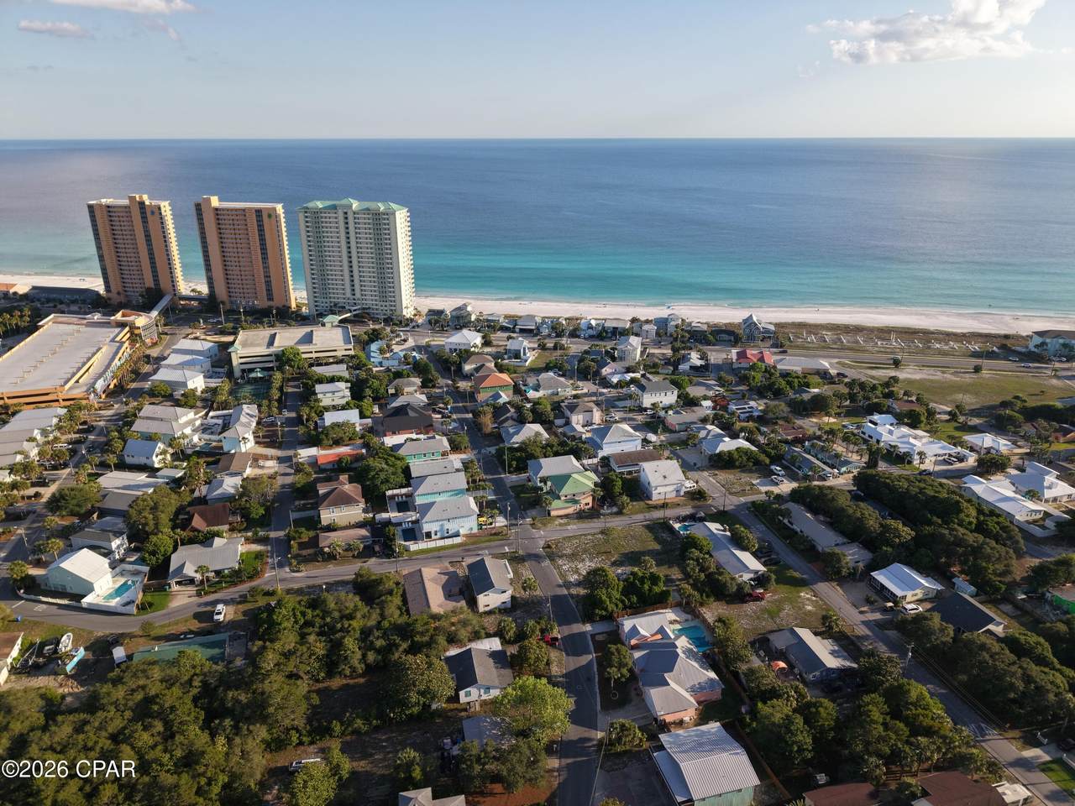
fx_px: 745
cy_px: 403
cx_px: 538
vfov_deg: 56.8
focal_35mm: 24
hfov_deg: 71.6
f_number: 1.8
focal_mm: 8.67
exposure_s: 1/60
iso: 150
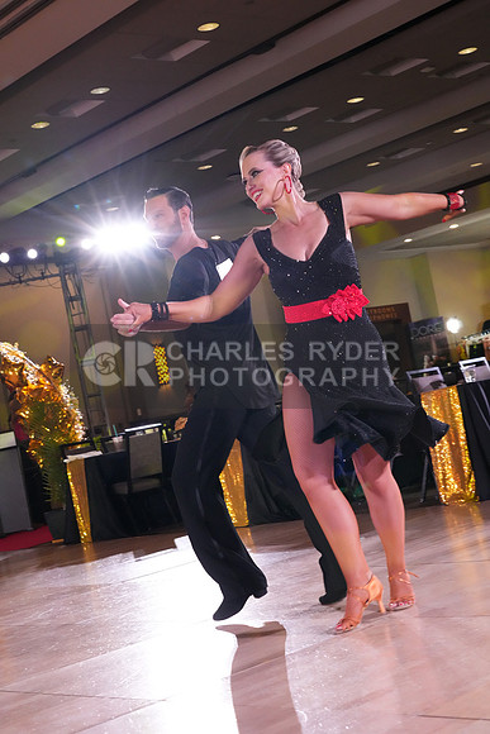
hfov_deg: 23.8
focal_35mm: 57
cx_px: 245
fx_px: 1163
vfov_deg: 35.0
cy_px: 367
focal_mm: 57
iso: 8000
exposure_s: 1/250
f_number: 7.1
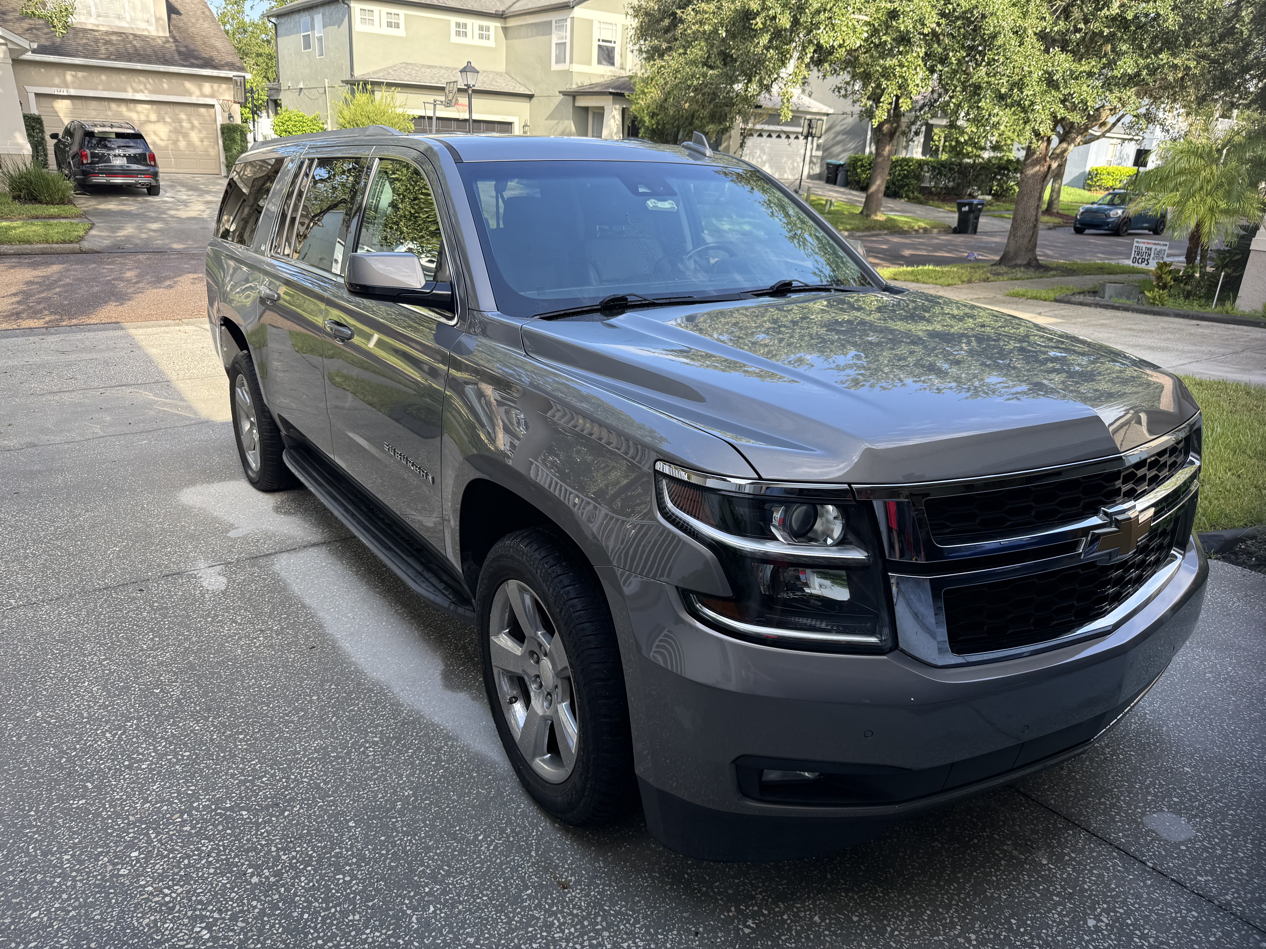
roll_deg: -3.2
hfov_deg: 71.6
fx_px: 878
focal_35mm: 24
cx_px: 633
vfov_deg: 56.8
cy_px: 474
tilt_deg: -18.7
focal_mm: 6.76
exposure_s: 1/456
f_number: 1.78
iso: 80
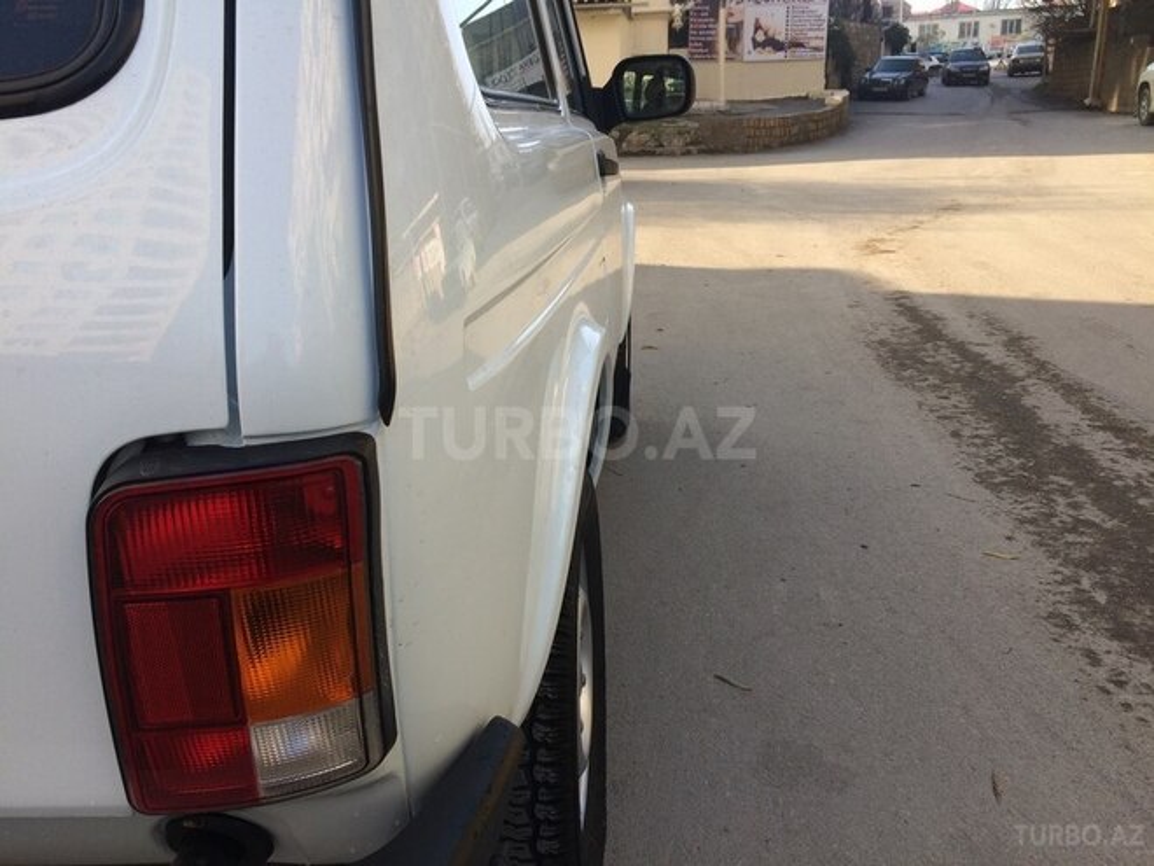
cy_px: 433
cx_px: 577
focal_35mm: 29
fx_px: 967
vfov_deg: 48.2
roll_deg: +3.1
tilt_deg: -15.0
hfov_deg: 61.7
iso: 32
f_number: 2.2
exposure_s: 1/406
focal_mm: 4.15
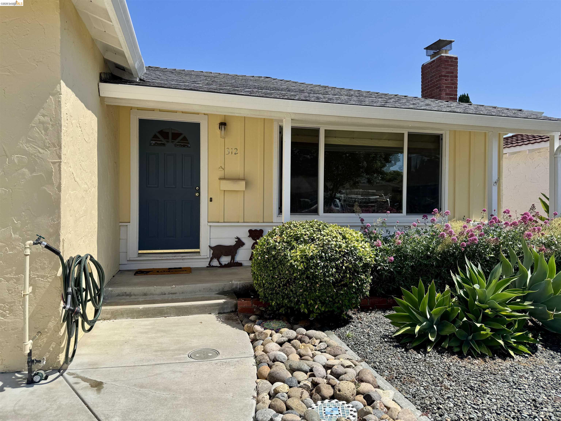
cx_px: 280
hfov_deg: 71.6
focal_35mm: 24
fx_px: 389
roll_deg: -0.8
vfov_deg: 56.8
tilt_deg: -0.1
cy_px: 210
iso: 80
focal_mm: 6.76
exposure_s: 1/4310
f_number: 1.78
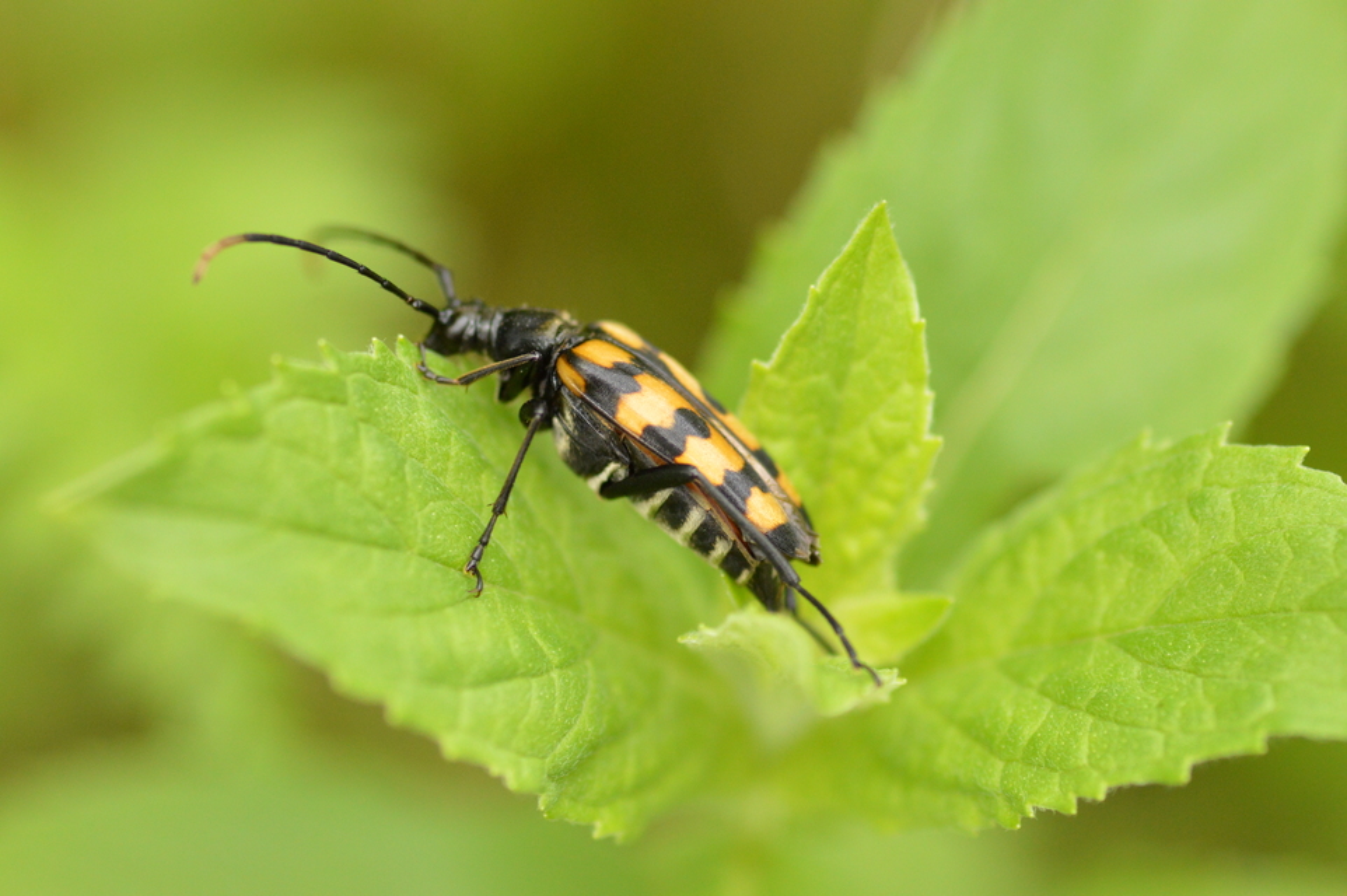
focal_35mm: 150
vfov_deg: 9.1
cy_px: 448
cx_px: 674
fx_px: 5608
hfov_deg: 13.7
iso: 1600
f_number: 7.1
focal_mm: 100
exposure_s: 1/800
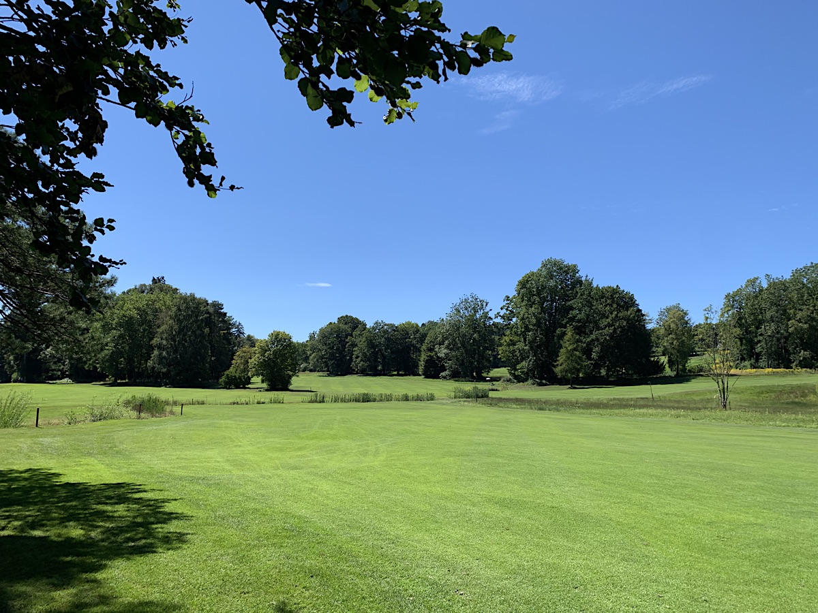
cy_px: 306
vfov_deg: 53.1
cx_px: 409
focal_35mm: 26
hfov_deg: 67.3
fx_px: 614
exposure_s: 1/1880
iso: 25
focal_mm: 4.25
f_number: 1.8
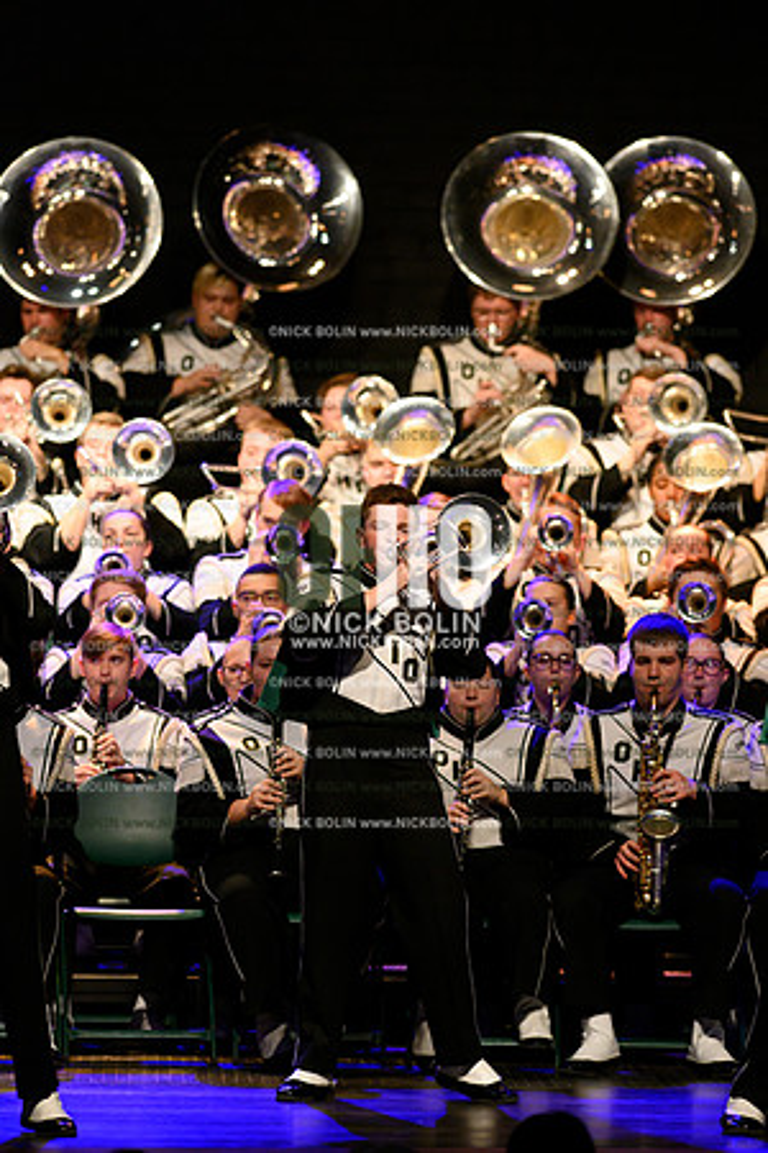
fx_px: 9599
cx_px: 384
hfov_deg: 4.6
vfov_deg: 6.9
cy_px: 576
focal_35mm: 300
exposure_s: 1/500
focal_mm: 300
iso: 6400
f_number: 4
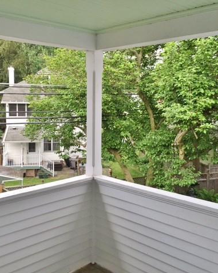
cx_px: 97
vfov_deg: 48.0
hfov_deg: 39.1
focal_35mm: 38
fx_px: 307
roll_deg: -0.6
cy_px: 137
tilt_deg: -5.4
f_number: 2.2
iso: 25
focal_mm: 4.15
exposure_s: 1/120
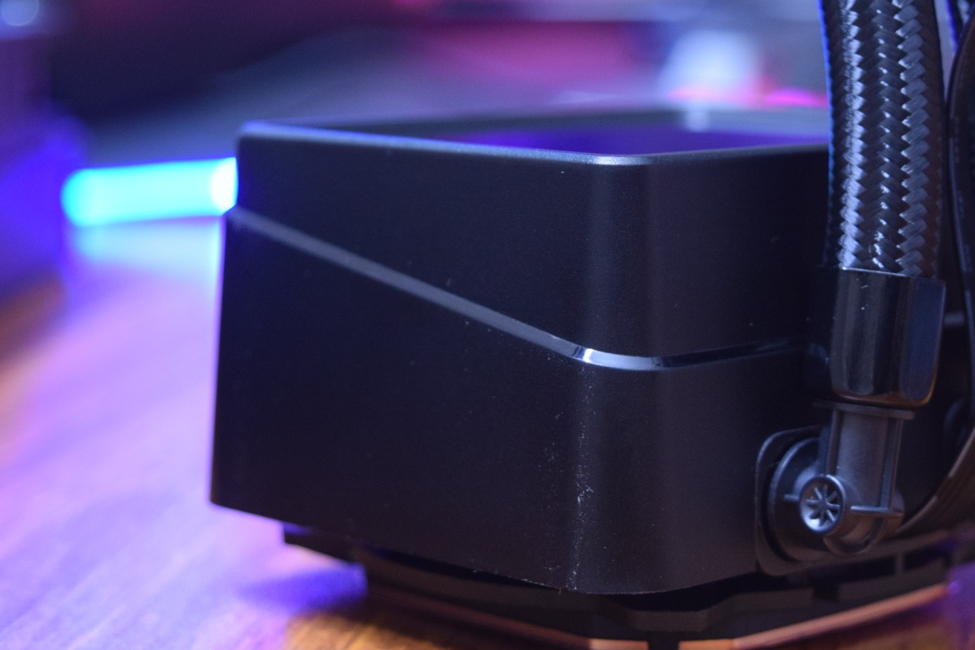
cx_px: 675
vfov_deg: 12.7
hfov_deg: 18.9
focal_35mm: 108
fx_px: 2925
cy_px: 345
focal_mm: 48
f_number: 5.3
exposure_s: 1/8
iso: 1600
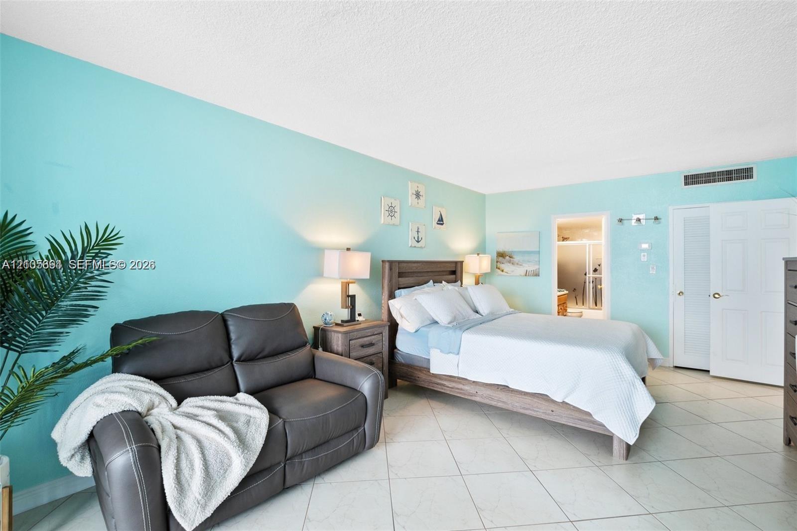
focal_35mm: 15
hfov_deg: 100.4
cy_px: 266
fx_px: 332
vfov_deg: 77.3
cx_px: 398
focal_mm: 10
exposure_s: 1/3
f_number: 8
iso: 200
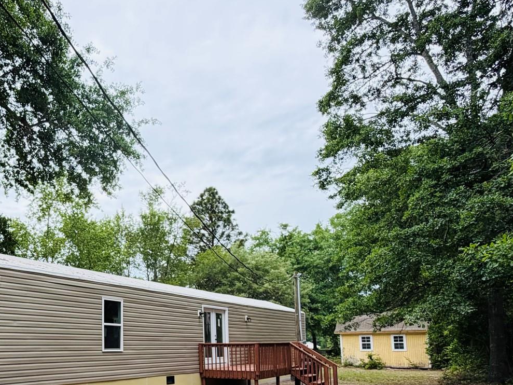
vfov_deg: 45.9
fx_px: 430
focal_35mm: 29
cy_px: 305
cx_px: 88
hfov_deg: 56.2
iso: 40
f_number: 2.2
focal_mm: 2.22
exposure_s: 1/664
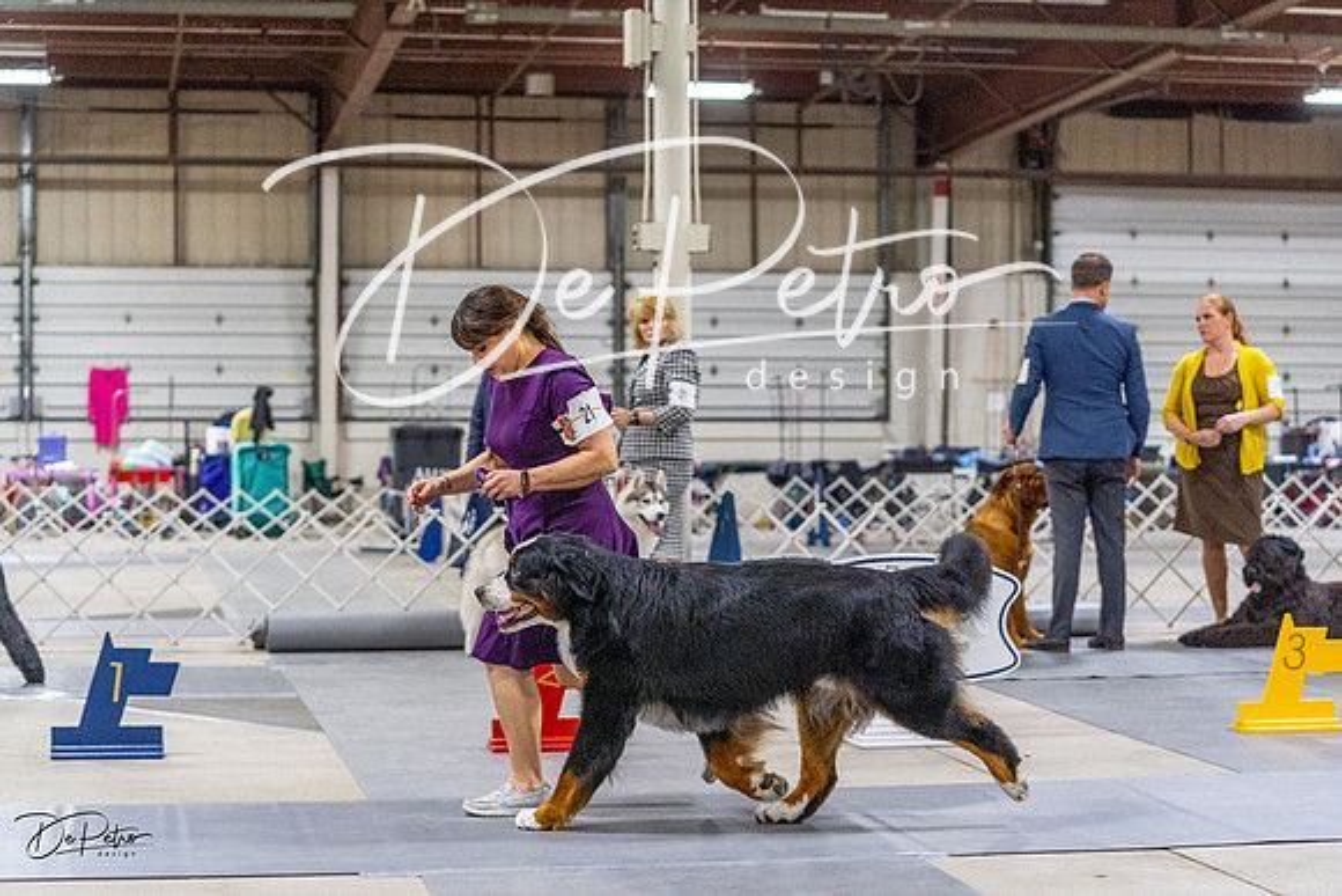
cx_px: 671
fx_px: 2647
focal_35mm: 71
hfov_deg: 28.4
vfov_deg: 19.2
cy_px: 448
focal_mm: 71
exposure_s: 1/320
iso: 6400
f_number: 3.2
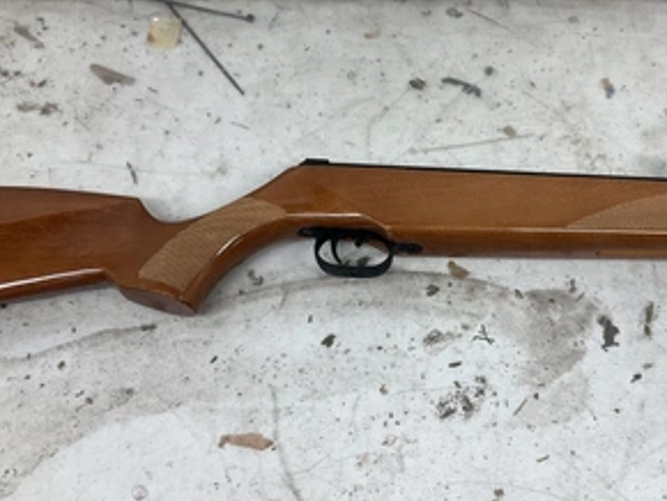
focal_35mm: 40
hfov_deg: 46.4
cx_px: 407
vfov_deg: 36.0
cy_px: 223
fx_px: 771
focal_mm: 3
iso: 40
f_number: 1.8
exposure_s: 1/120
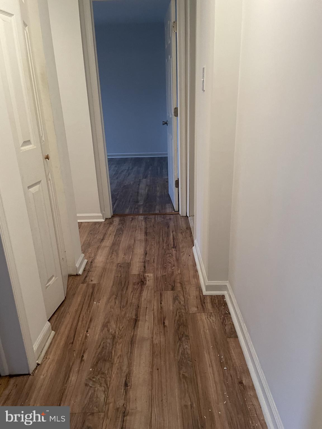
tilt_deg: -18.6
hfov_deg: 53.1
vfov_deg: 67.3
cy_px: 214
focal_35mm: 26
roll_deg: +2.7
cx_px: 161
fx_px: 322
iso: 320
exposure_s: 1/60
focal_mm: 4.2
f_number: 1.6
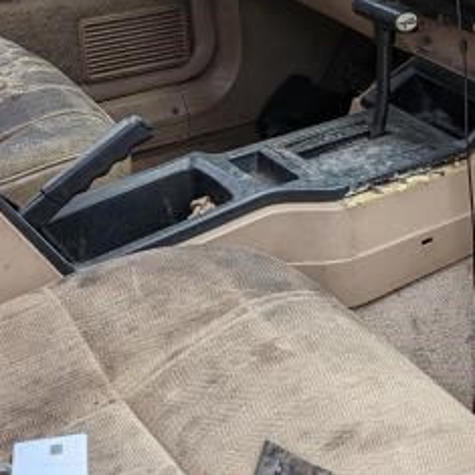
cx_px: 380
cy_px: 135
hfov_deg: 23.6
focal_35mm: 72
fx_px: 1118
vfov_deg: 23.8
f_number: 1.68
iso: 21
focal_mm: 6.9
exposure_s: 1/251
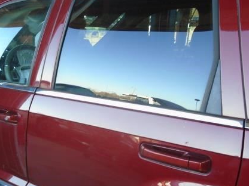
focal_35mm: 50
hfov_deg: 38.0
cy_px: 135
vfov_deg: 28.8
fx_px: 360
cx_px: 99
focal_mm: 4.6
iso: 100
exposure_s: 1/40
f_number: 3.2
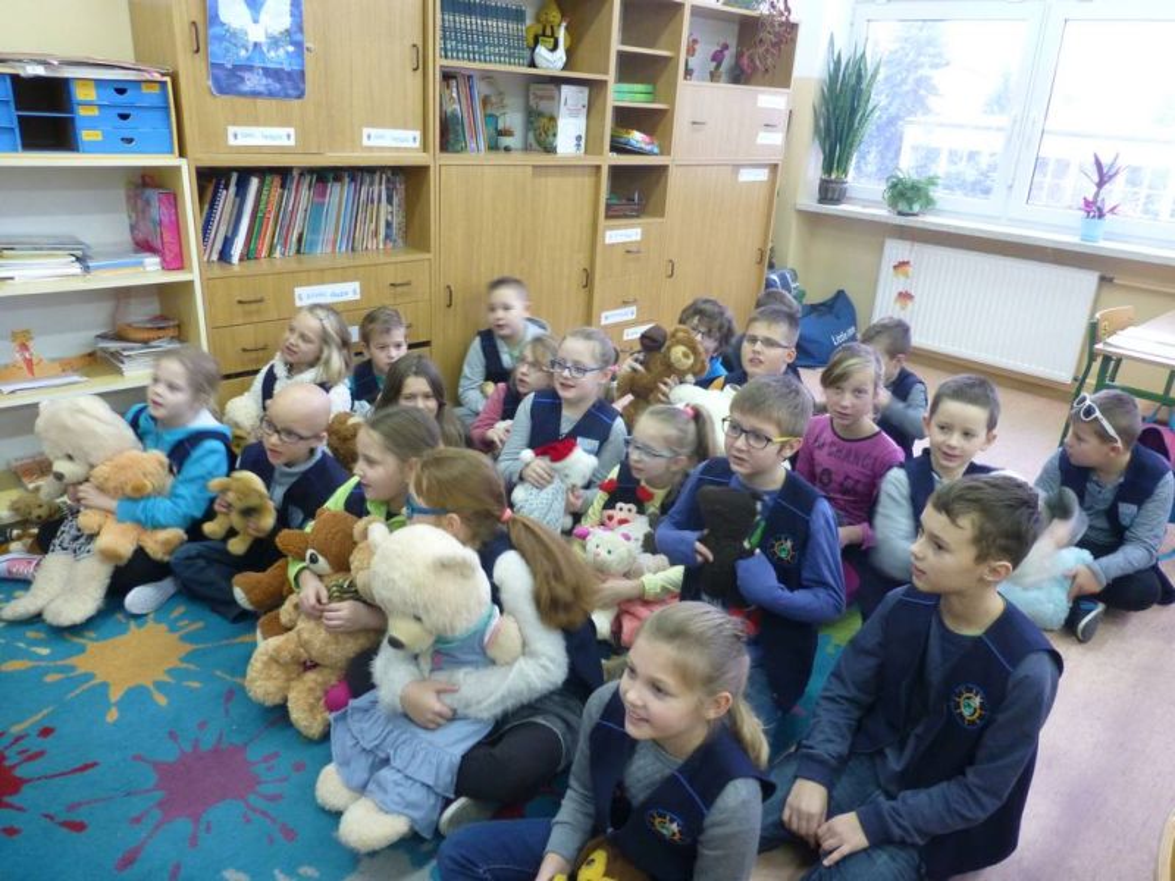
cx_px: 588
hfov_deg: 71.6
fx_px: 815
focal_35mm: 24
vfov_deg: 56.8
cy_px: 440
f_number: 3.3
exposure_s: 1/15
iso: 400
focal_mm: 4.3
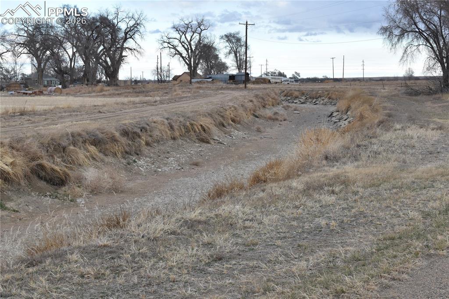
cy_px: 150
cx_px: 224
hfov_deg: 29.3
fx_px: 860
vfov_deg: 19.7
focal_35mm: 69
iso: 800
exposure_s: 1/200
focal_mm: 46
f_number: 16
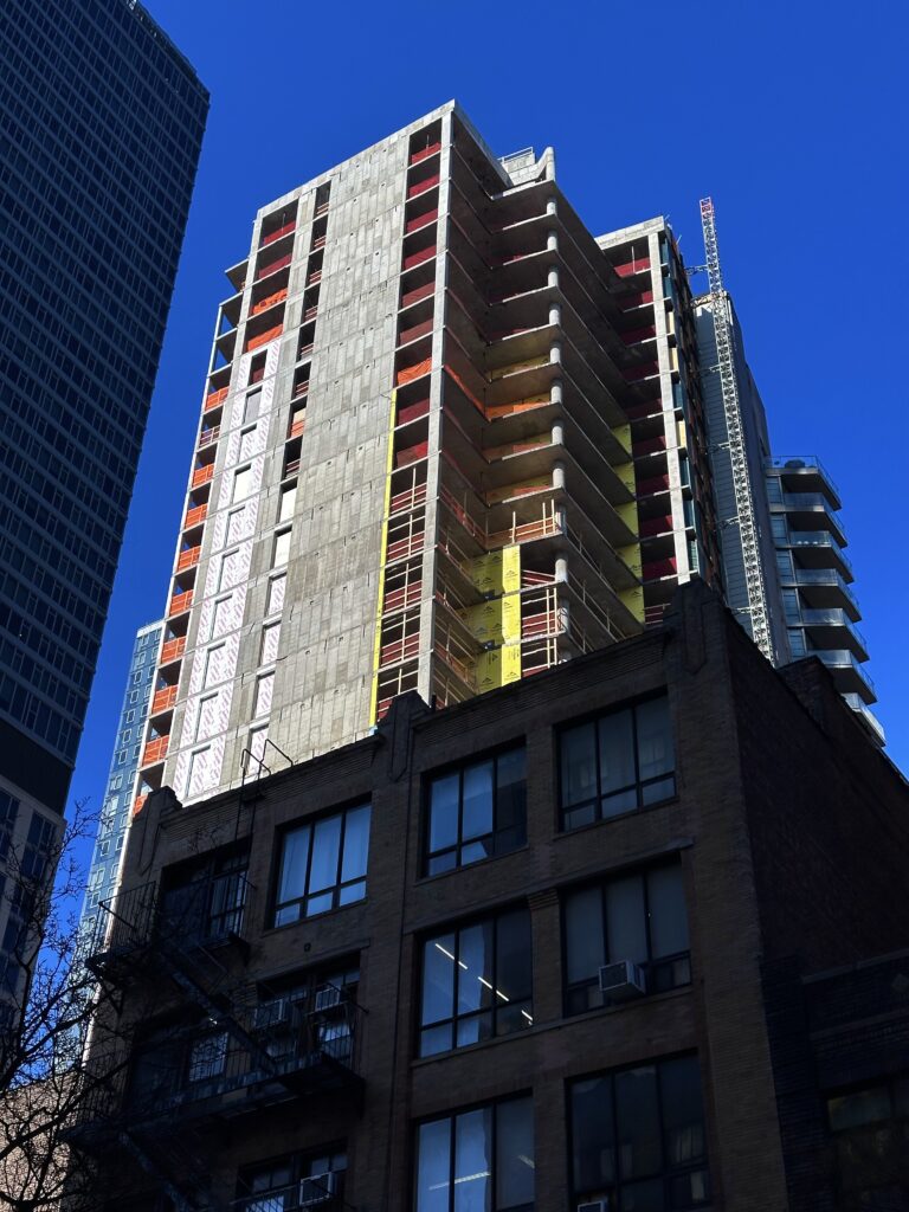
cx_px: 454
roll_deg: -3.2
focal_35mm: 48
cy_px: 606
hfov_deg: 30.3
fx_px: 1681
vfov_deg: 39.7
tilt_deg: +41.3
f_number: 1.78
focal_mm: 6.86
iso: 64
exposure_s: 1/5882
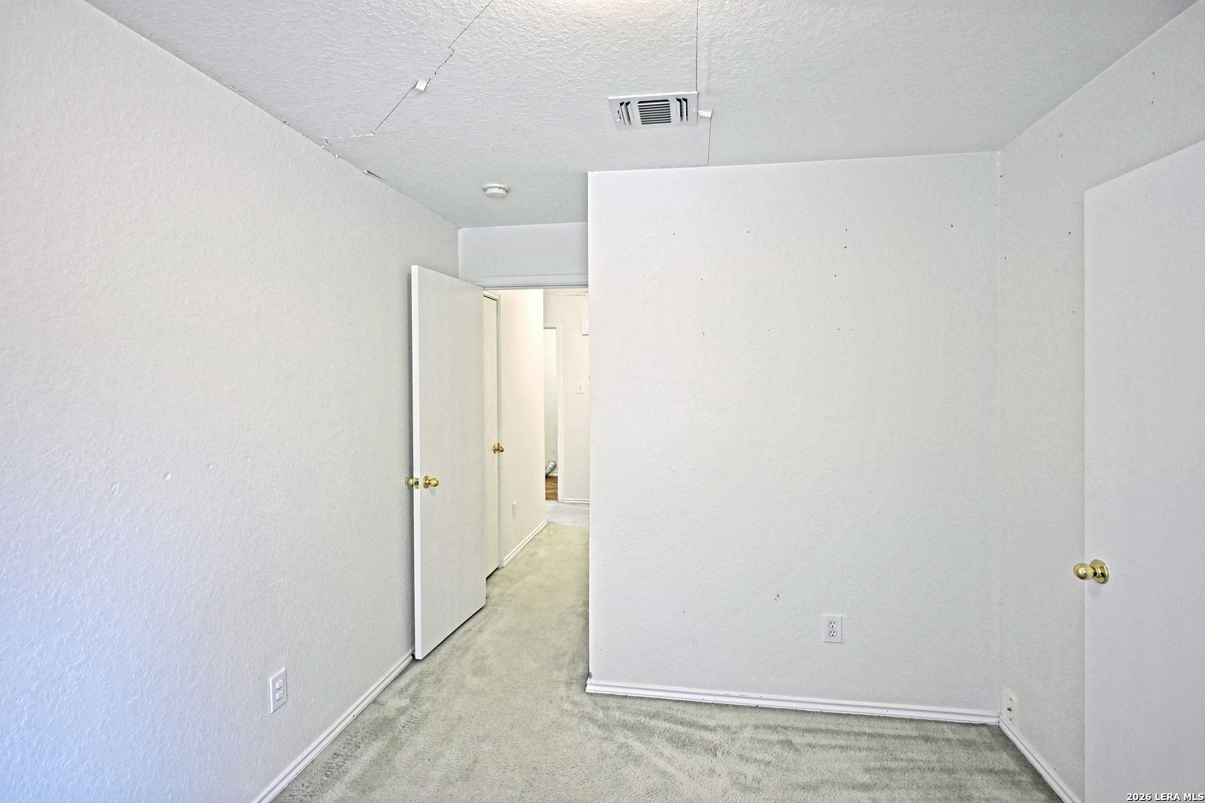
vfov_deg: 67.4
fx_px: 602
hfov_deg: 90.0
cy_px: 402
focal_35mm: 18
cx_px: 602
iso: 140
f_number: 3.5
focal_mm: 12
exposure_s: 1/20
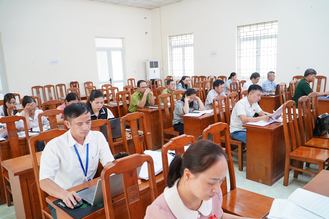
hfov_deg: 67.4
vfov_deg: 47.9
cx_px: 164
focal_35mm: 27
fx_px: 247
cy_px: 110
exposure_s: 1/30
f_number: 4
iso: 500
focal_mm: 18
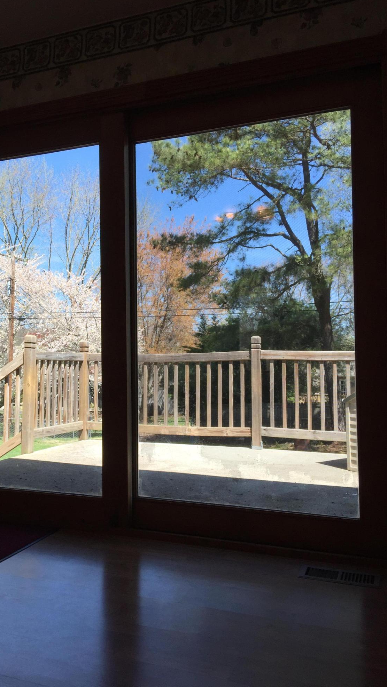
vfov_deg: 61.0
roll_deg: +0.6
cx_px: 142
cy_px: 344
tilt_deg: +2.9
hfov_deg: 36.4
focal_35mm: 32
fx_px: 584
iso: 32
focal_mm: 4.15
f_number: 2.2
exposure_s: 1/542
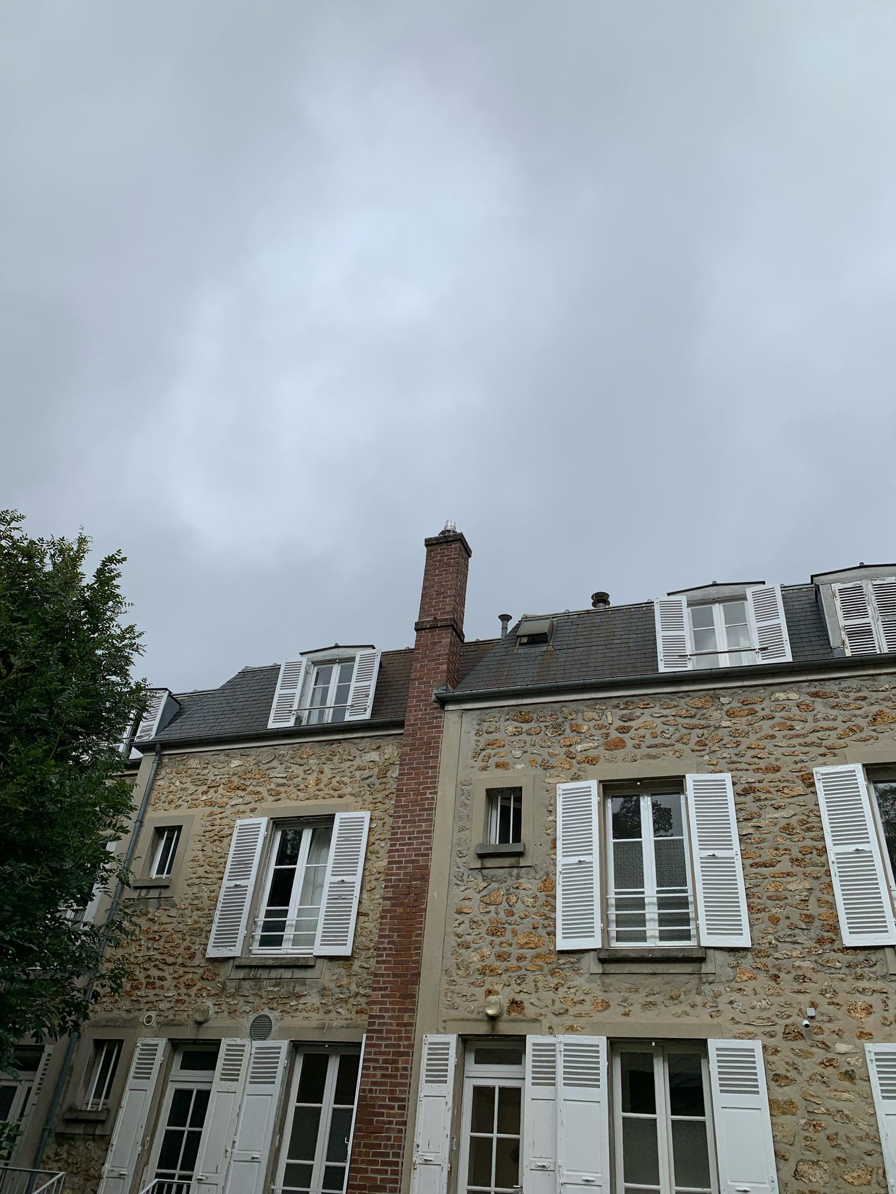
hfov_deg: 53.1
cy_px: 597
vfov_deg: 67.3
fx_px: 897
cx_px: 448
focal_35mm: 26
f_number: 1.8
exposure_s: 1/2421
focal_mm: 4.25
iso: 25
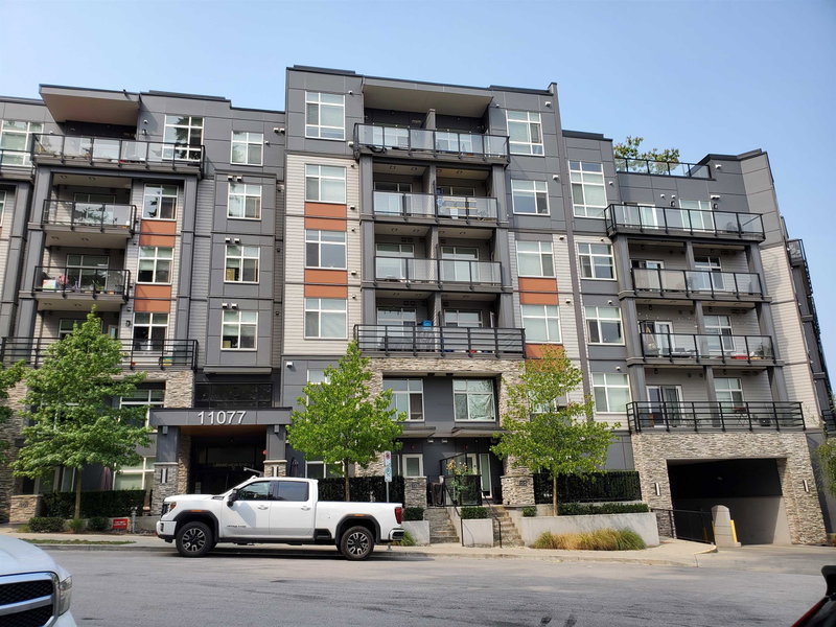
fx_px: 628
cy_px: 314
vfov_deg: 53.1
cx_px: 418
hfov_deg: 67.3
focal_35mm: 26
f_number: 2.4
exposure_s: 1/1154
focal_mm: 4.3
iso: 50
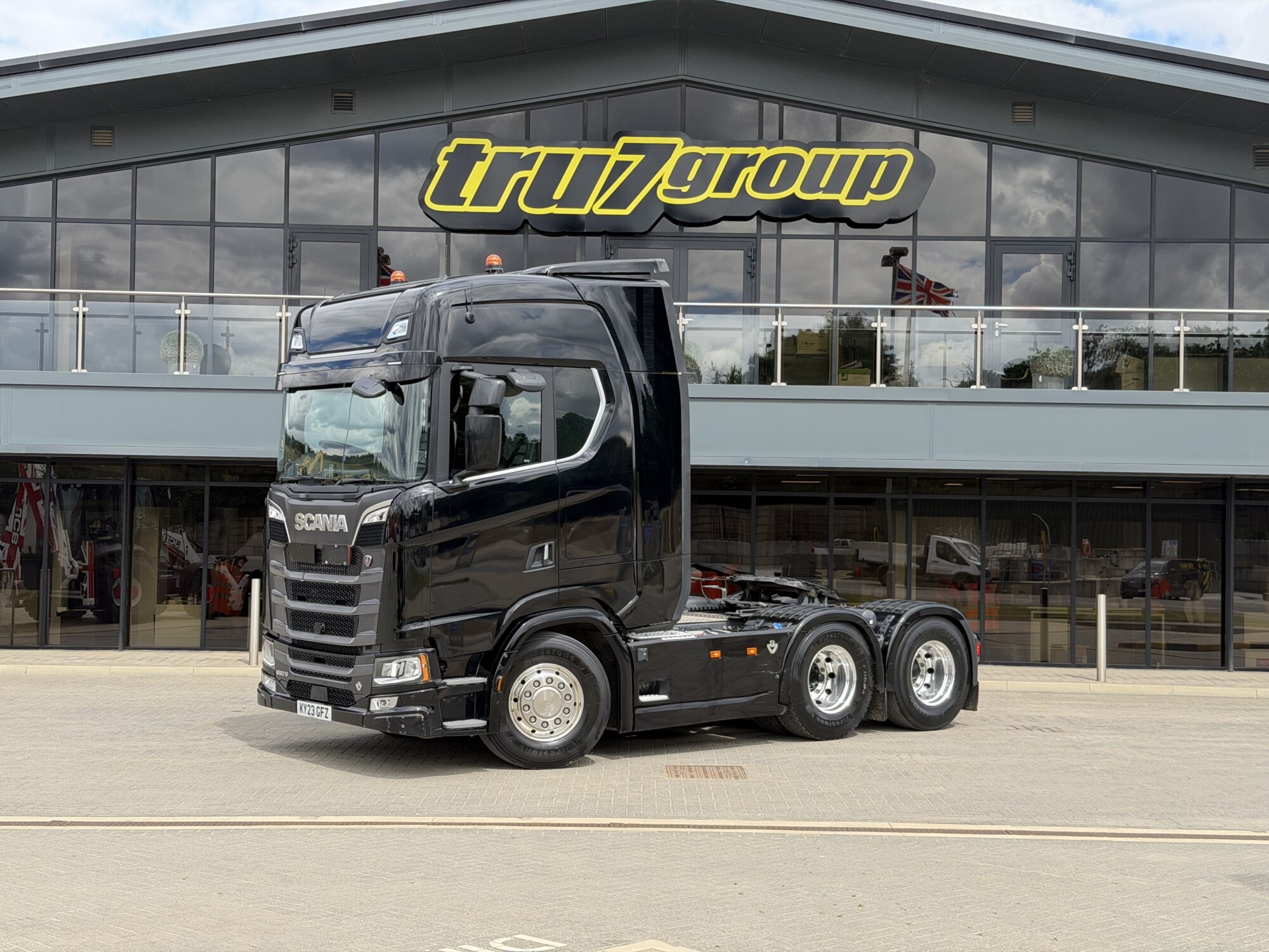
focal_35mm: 48
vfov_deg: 30.3
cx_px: 634
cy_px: 476
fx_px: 1760
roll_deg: -0.6
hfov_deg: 39.7
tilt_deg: +2.5
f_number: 1.78
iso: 64
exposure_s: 1/1203
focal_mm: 6.76
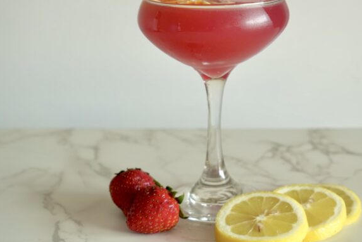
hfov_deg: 34.9
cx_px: 218
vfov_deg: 23.8
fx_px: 574
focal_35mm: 57
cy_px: 110
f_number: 3.5
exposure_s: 1/100
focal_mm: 28.7
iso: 640
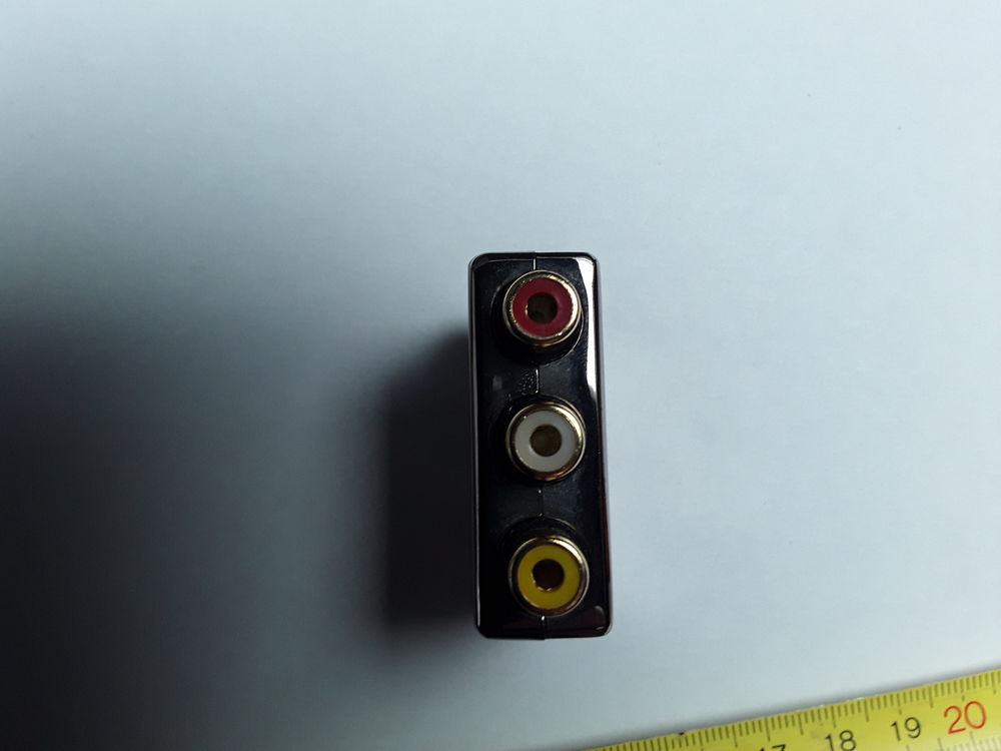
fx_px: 781
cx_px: 500
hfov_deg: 65.3
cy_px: 376
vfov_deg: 51.4
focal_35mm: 27
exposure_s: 1/100
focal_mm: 2.91
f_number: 1.9
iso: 50
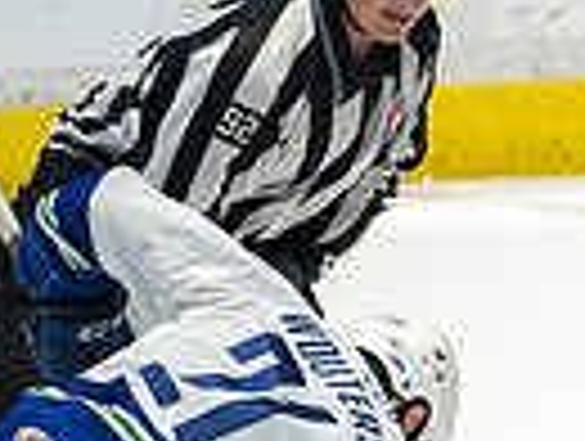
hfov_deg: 0.8
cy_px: 650
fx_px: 43580
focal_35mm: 2574
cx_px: 873
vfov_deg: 0.6
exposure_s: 1/640
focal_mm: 600
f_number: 4
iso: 1600
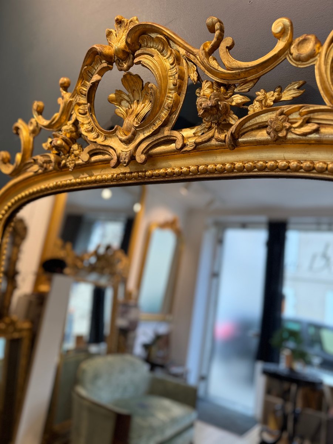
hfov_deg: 56.8
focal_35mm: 24
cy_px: 222
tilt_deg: +3.4
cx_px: 166
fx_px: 308
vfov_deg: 71.6
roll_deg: -2.4
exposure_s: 1/247
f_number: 1.78
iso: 80
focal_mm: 6.76
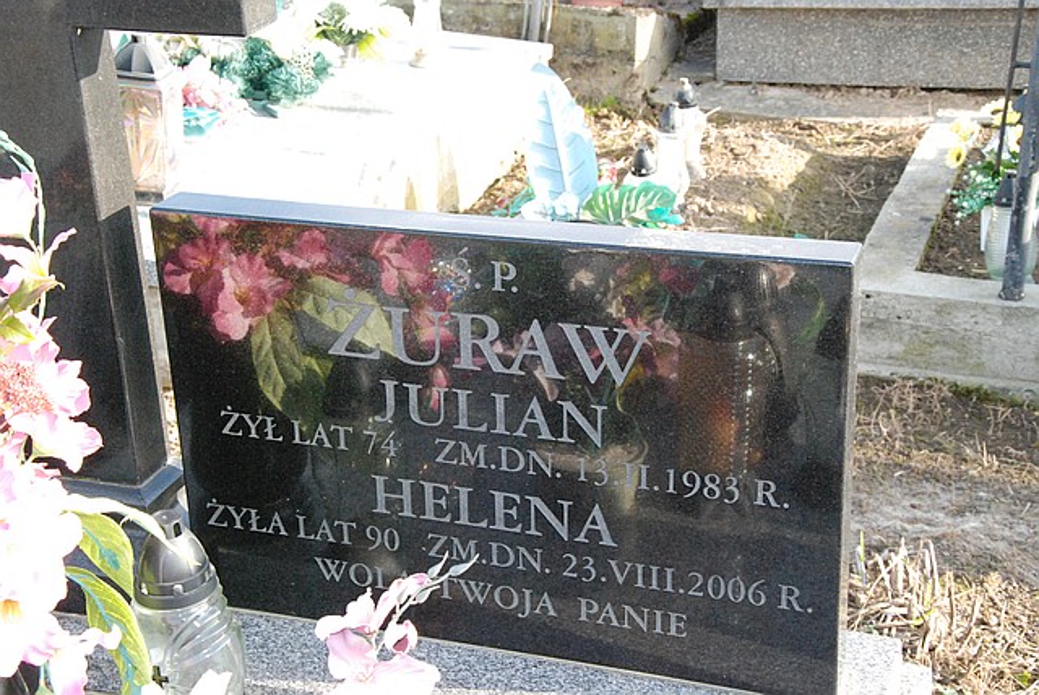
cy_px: 348
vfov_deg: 23.8
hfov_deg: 35.0
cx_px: 520
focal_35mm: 57
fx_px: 1647
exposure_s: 1/200
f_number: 10
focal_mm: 38
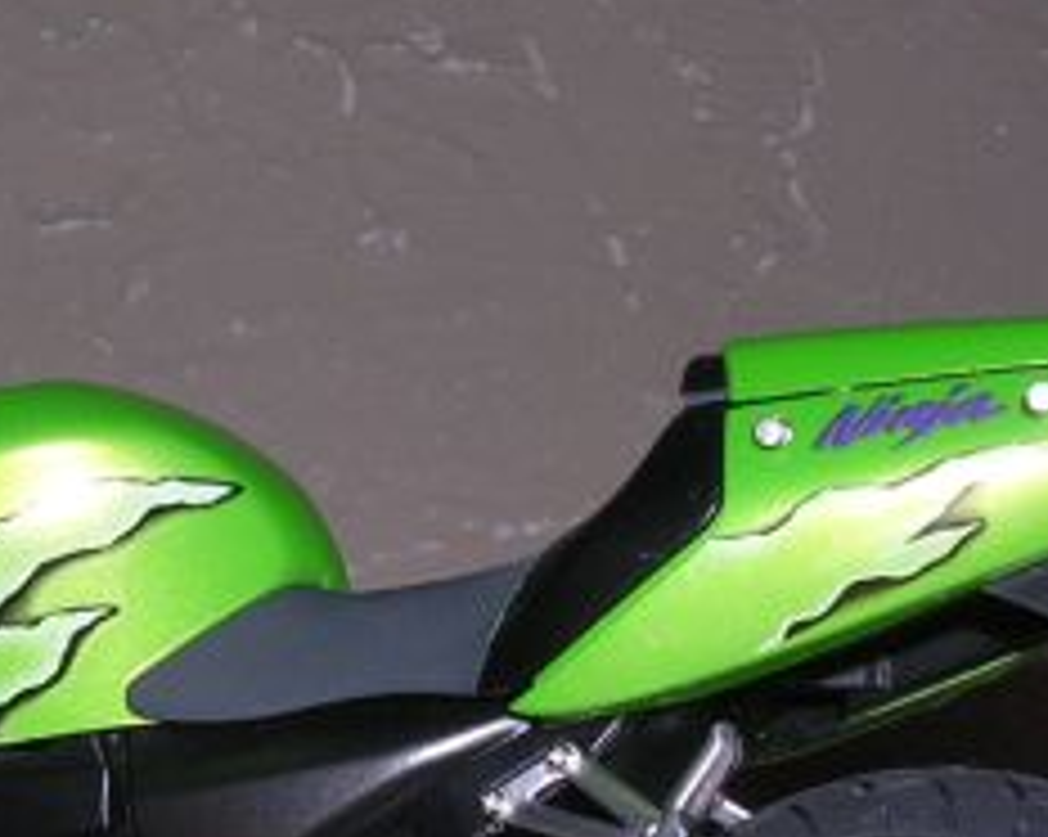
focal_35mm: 102
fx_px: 3161
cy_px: 878
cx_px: 256
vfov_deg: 14.8
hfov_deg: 18.7
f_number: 5.6
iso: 100
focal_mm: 5.8
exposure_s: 1/60.1
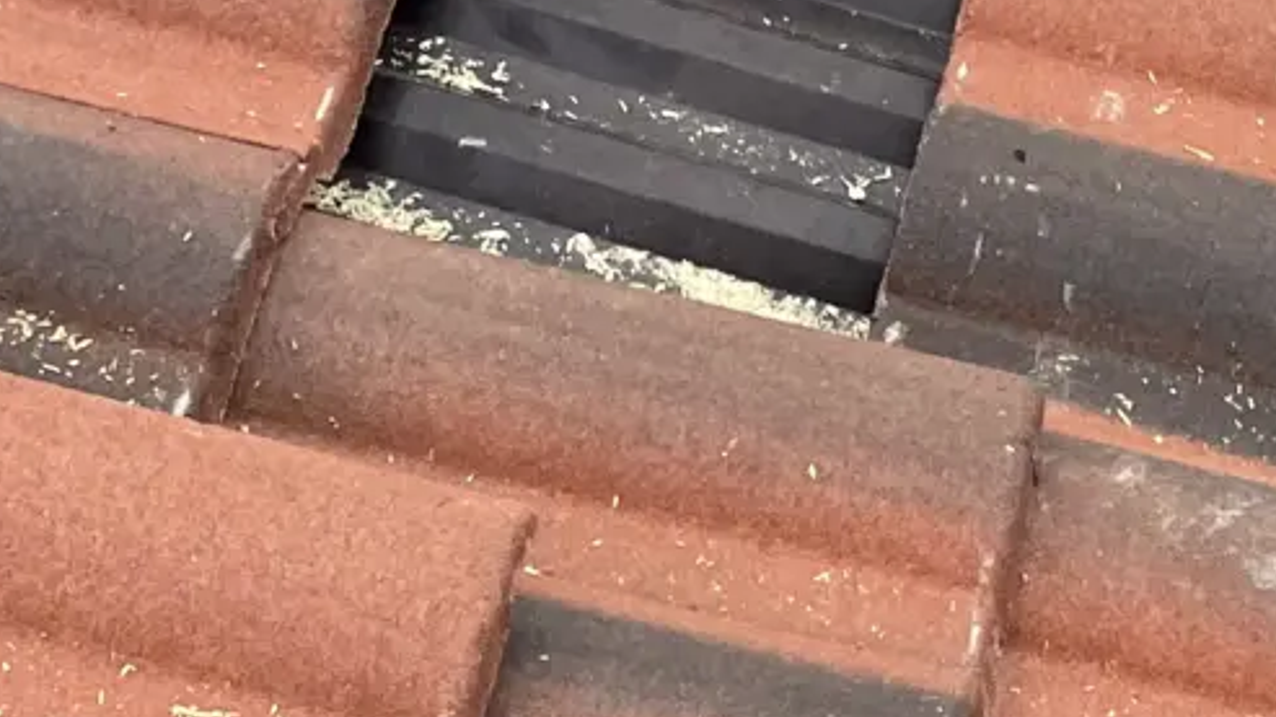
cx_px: 1447
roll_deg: +4.0
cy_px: -1636
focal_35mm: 115
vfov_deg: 8.4
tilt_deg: -18.4
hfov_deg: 17.9
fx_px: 3890
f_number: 1.6
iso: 100
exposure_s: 1/121
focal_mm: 4.2
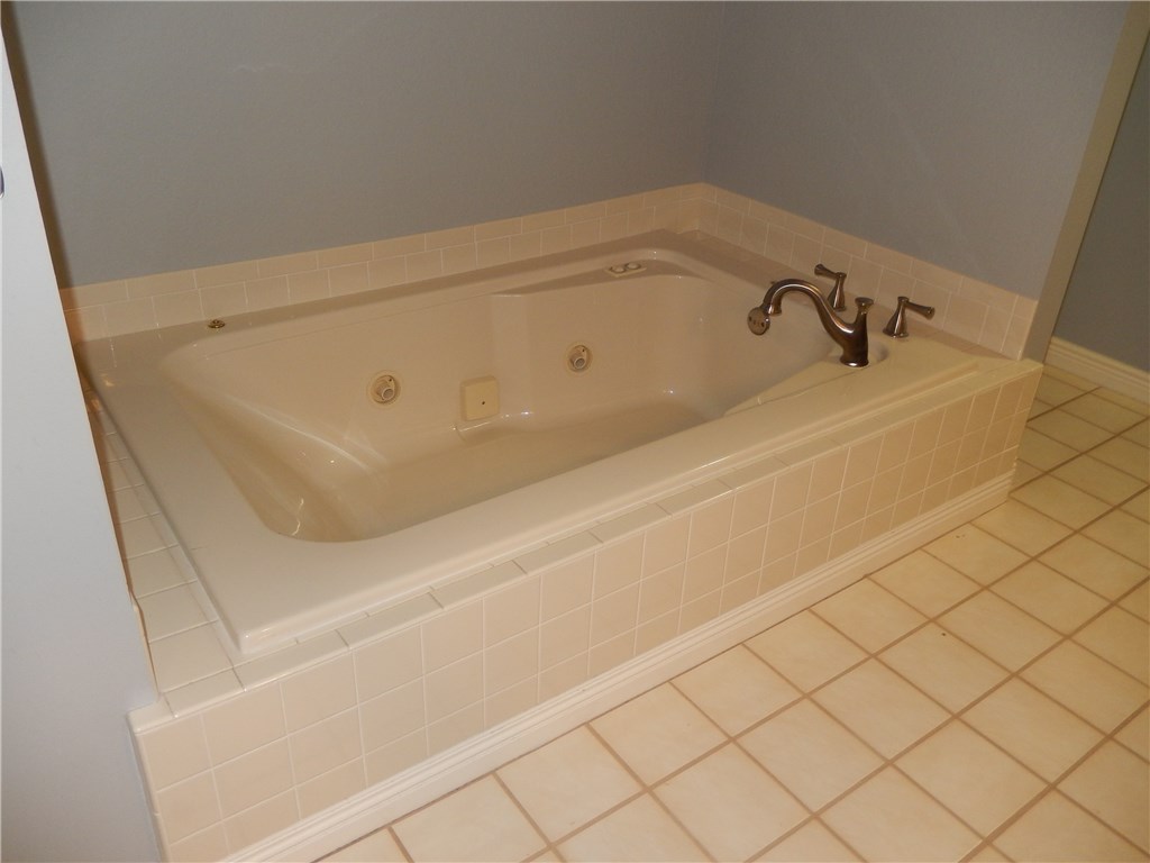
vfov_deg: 49.7
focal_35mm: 28
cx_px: 575
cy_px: 432
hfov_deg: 63.4
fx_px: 930
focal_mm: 5.1
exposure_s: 1/30
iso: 200
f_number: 3.6
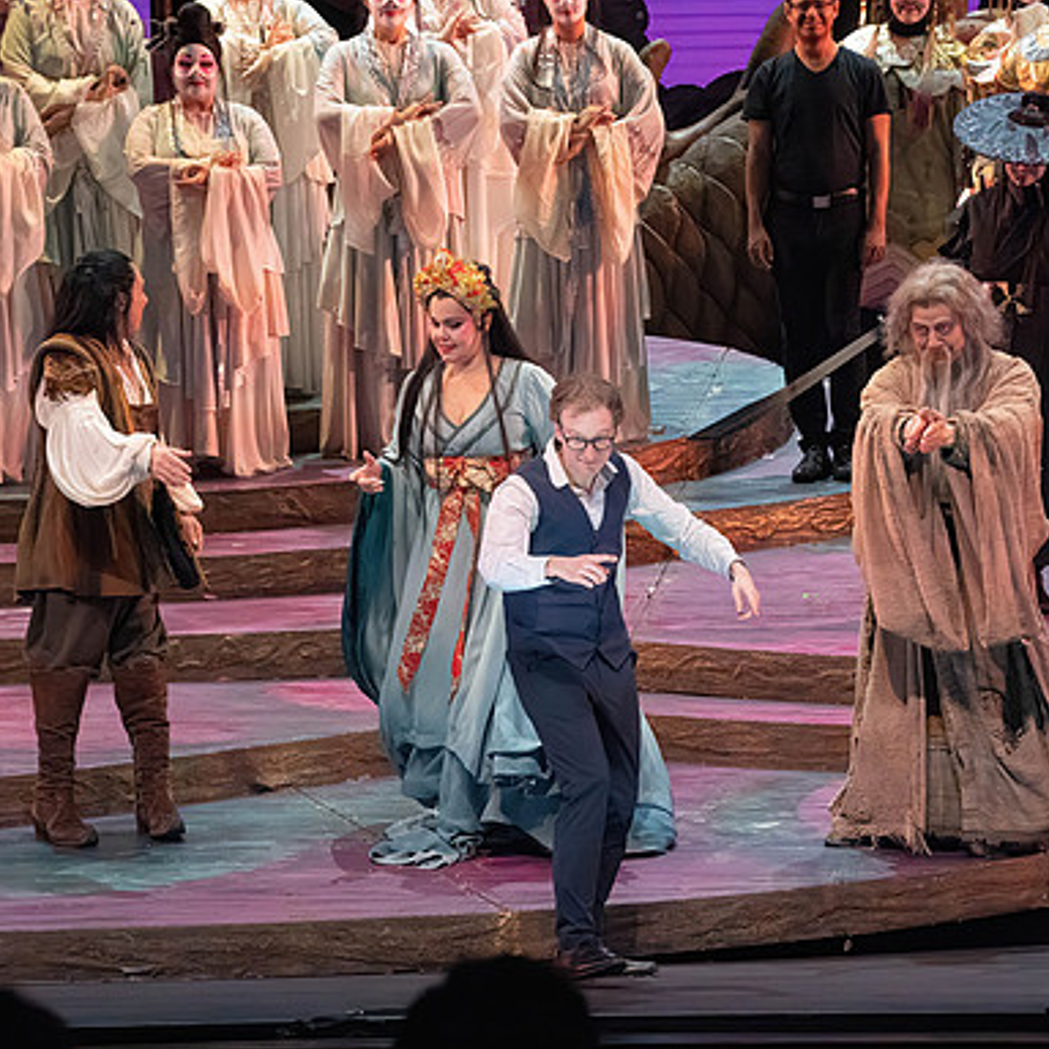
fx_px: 8811
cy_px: 523
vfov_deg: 6.8
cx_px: 675
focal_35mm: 257
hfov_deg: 6.8
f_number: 10
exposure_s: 1/1000
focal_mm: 200
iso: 20000
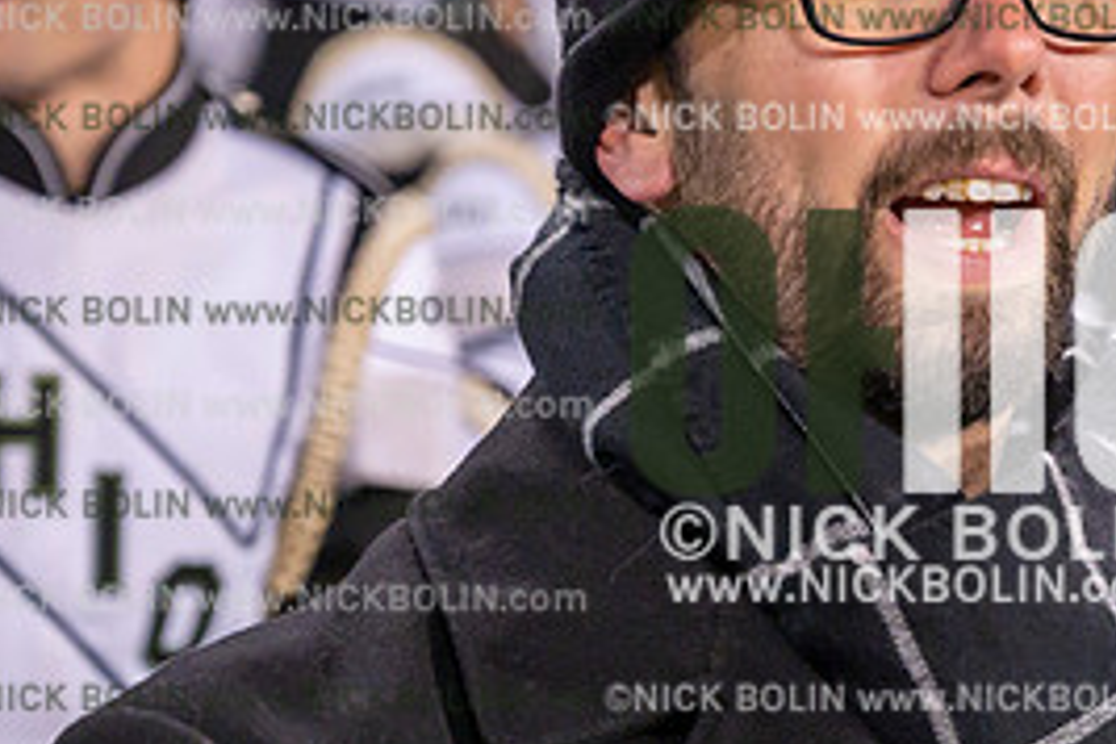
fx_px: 4712
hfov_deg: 13.4
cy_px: 405
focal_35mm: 152
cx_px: 924
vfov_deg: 9.0
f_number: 4.5
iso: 5000
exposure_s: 1/640
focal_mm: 70
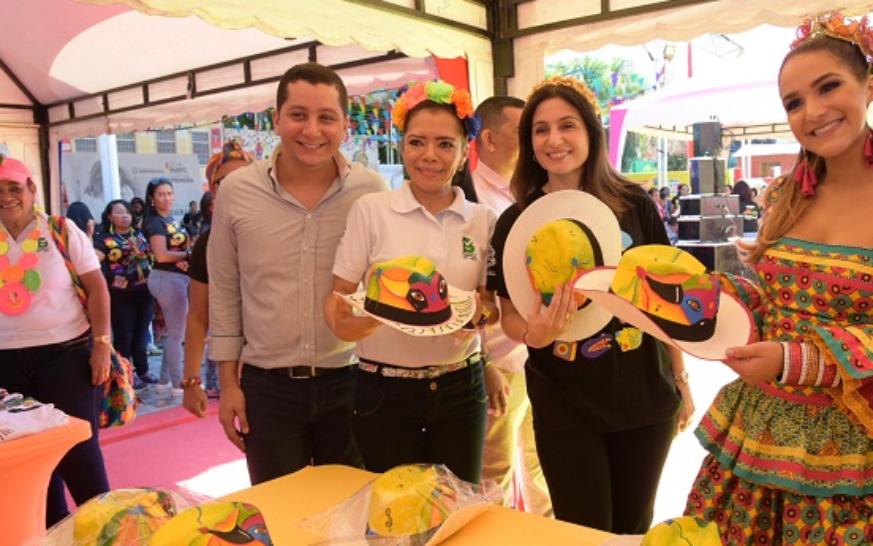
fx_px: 738
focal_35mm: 31
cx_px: 501
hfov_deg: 60.9
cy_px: 294
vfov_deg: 40.6
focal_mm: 24
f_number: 7.1
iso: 800
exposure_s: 1/200
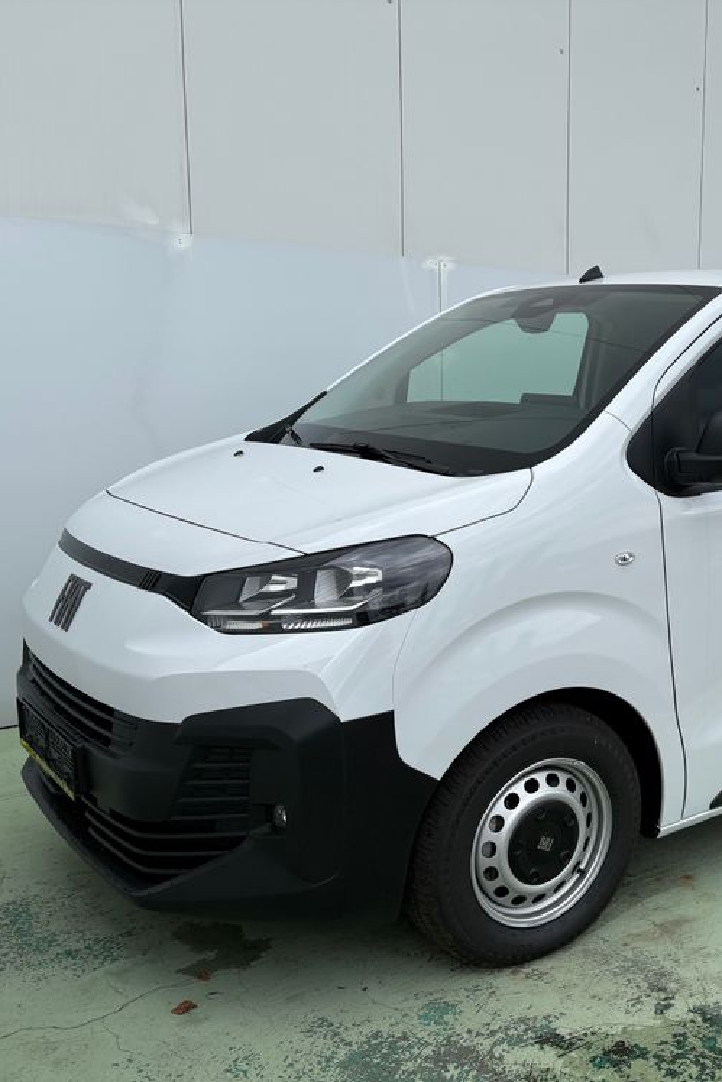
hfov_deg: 33.8
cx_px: 668
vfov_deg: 51.9
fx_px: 1112
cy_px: 551
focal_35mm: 37
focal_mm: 5.96
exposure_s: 1/1239
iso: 50
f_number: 1.6
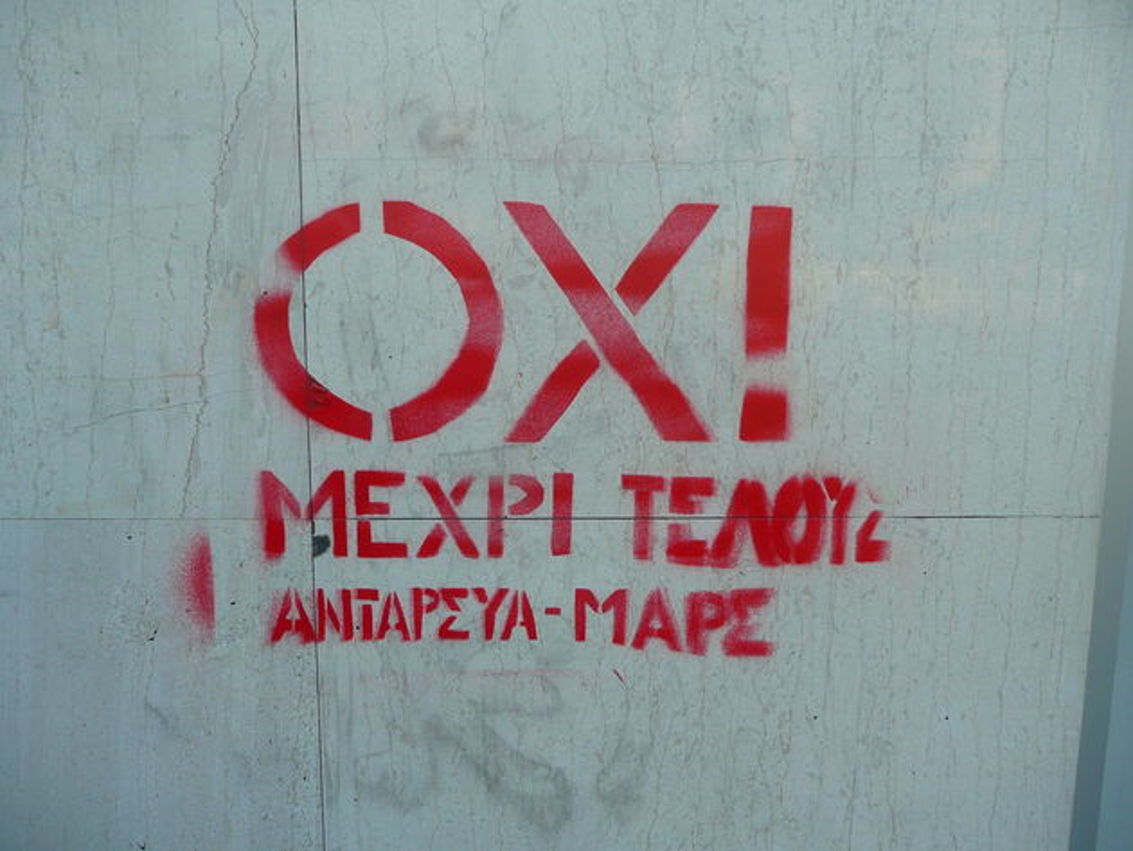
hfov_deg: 63.4
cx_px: 566
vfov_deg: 49.8
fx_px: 917
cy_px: 426
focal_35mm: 28
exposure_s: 1/200
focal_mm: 4.6
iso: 100
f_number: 3.3
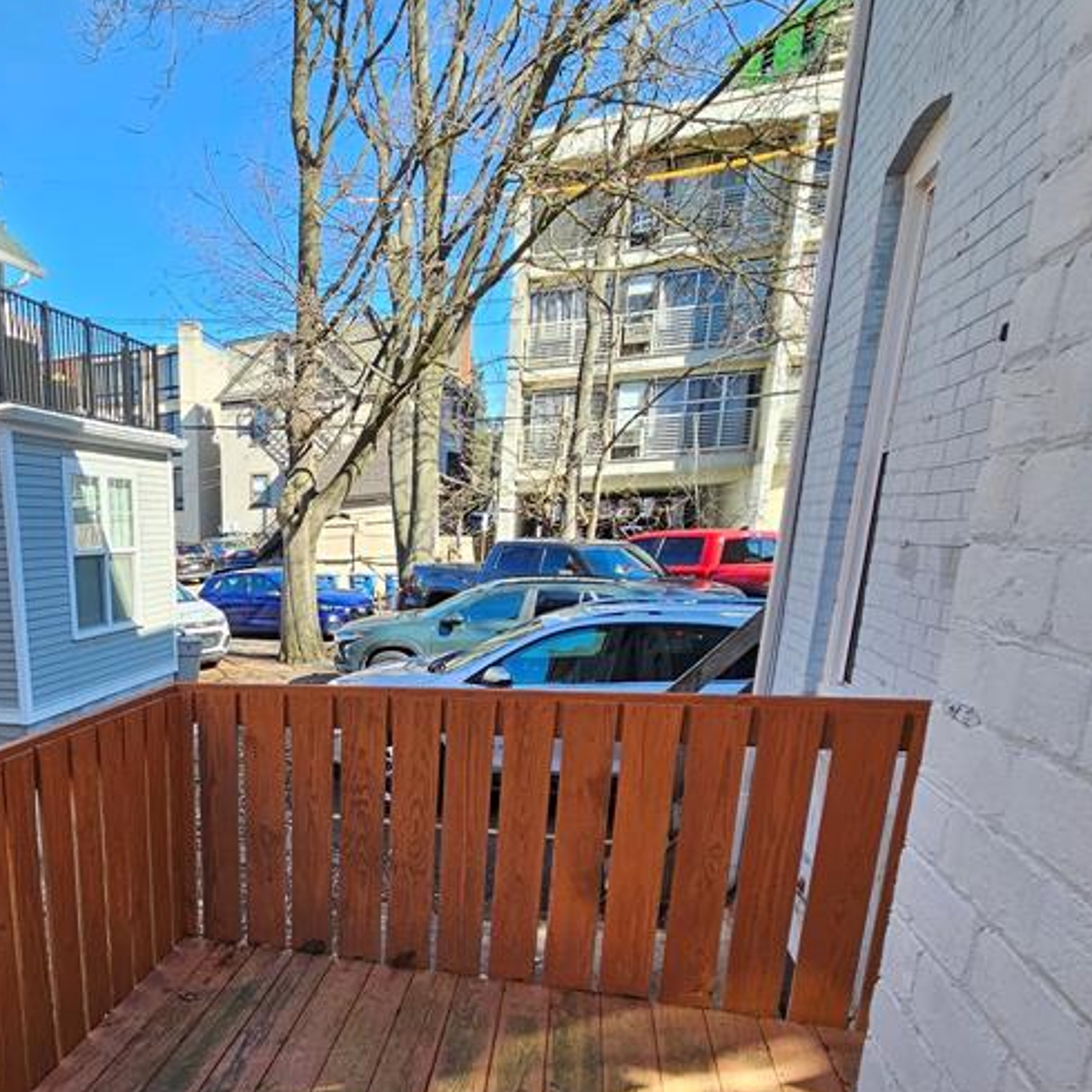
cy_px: 831
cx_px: 149
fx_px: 857
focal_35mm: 24
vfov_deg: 61.1
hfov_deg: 57.6
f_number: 2.2
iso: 50
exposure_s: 1/451
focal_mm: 2.2
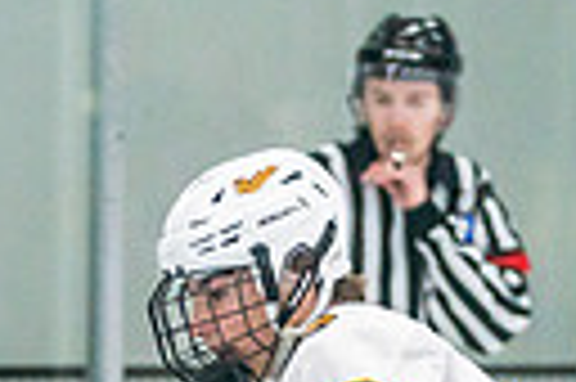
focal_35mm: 743
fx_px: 11873
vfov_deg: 1.8
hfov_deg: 2.8
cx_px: -207
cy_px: 917
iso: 3200
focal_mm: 131
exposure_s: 1/1250
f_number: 2.8
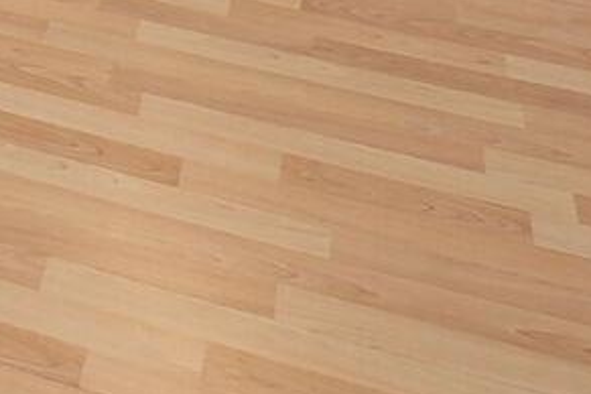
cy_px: -699
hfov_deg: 16.2
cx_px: -619
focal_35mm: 95
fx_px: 1559
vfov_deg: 10.9
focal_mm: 16
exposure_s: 1/13
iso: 200
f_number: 8
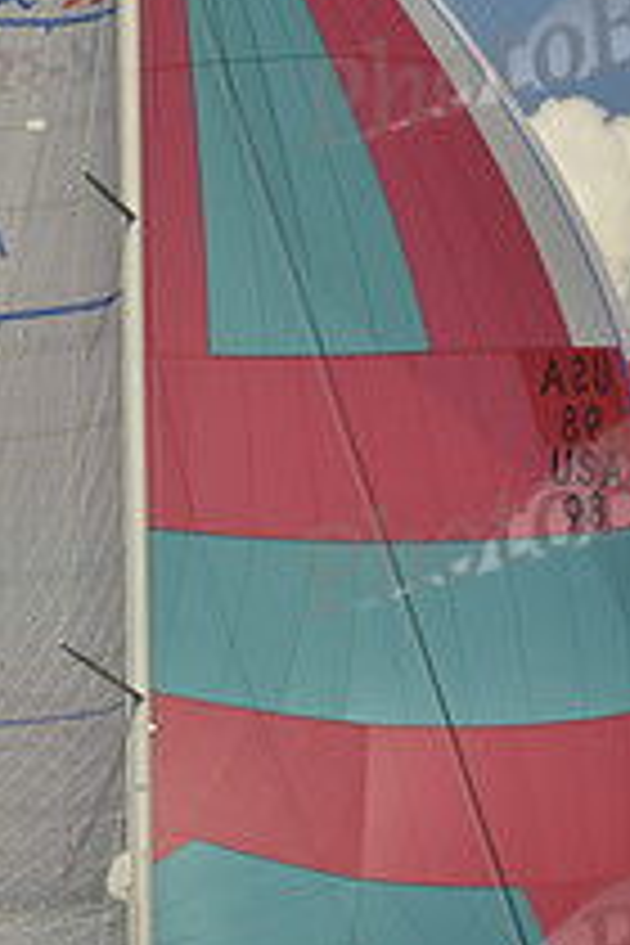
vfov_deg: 10.6
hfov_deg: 7.1
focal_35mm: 193
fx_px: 5066
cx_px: 70
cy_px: 333
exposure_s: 1/640
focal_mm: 70
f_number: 7.1
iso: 200
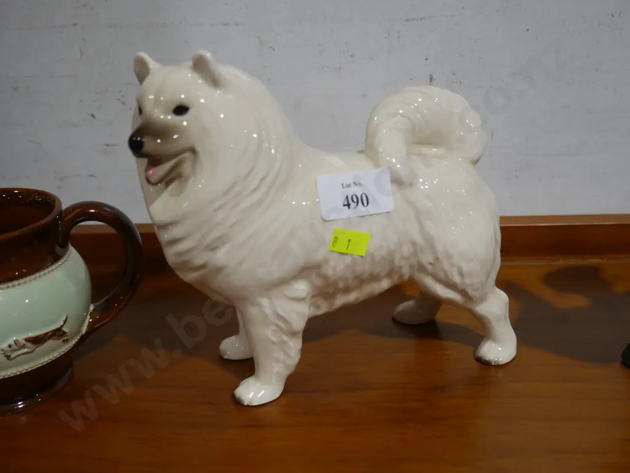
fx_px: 692
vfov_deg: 37.7
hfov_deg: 49.0
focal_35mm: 38
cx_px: 315
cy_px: 236
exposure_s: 1/60
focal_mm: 19
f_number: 4.1
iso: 320
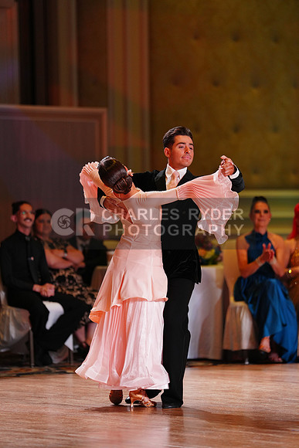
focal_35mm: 200
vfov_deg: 10.3
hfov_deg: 6.9
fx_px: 2490
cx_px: 150
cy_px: 224
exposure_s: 1/400
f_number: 2.8
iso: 1600
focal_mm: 200
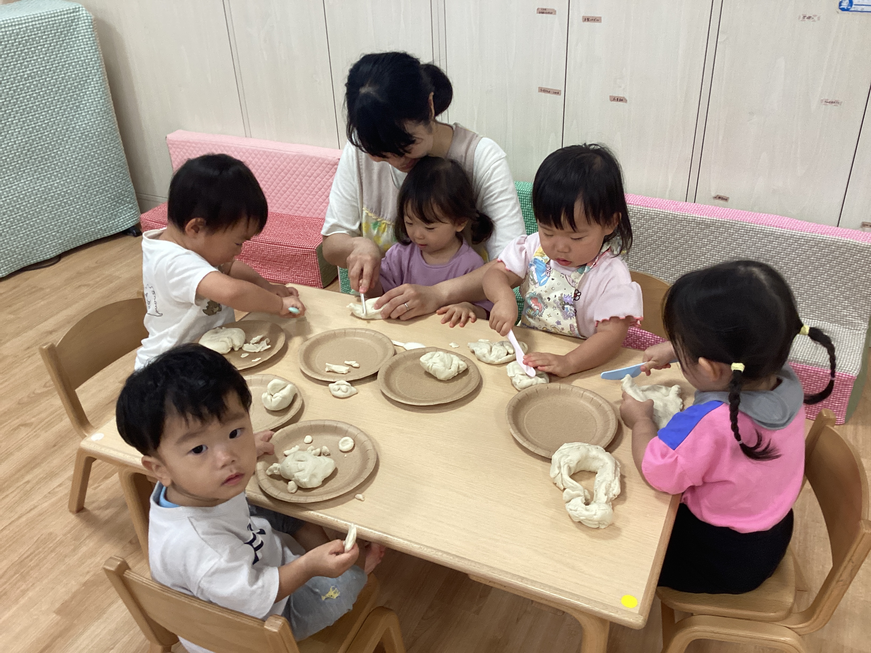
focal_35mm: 31
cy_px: 326
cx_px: 436
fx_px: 780
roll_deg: +2.1
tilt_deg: -30.9
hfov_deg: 58.4
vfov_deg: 45.4
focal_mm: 3.3
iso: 160
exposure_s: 1/60
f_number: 2.4
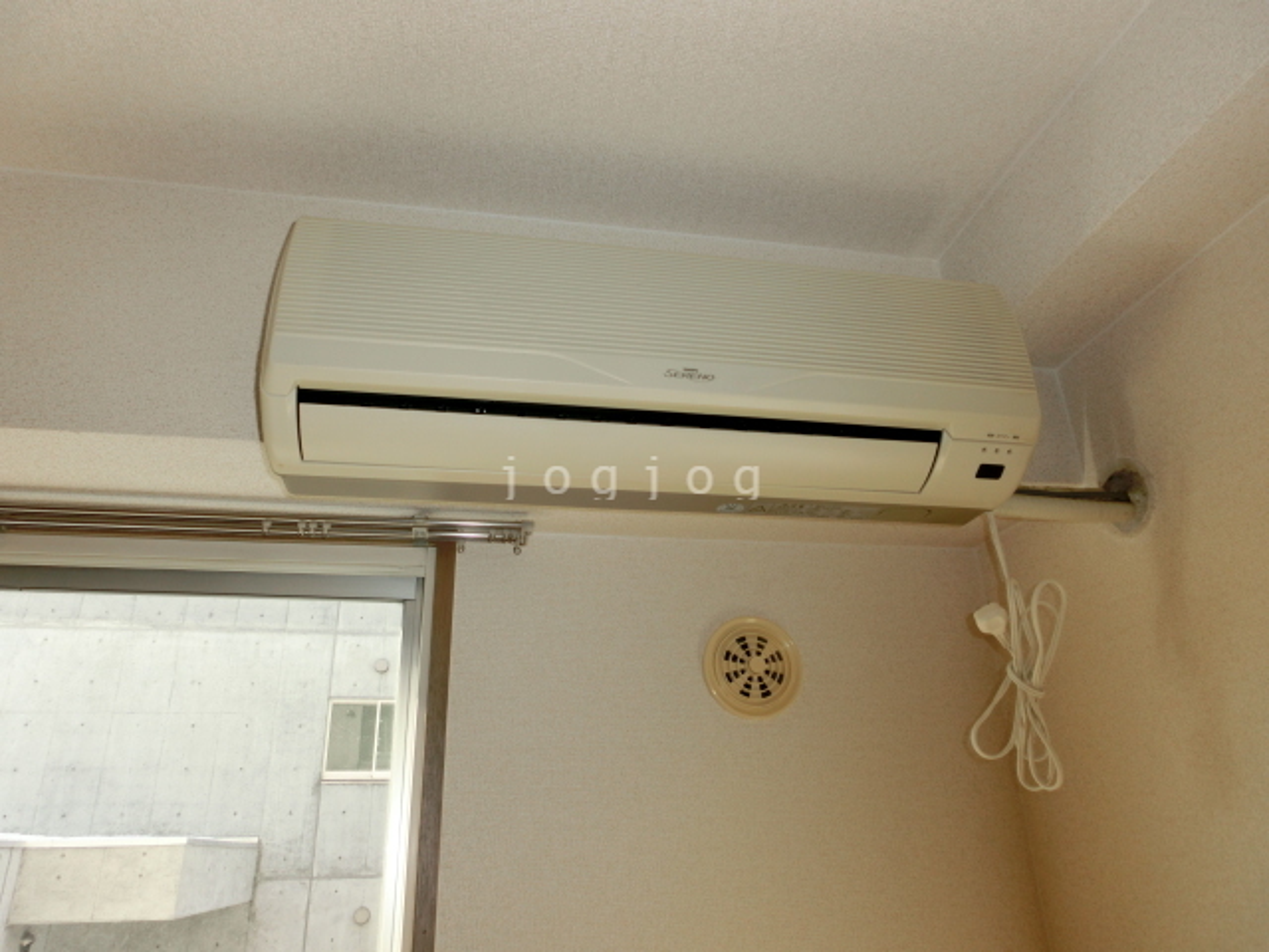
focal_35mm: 24
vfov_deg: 56.8
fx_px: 880
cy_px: 476
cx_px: 634
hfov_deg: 71.6
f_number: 3
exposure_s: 1/250
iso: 80
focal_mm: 4.24
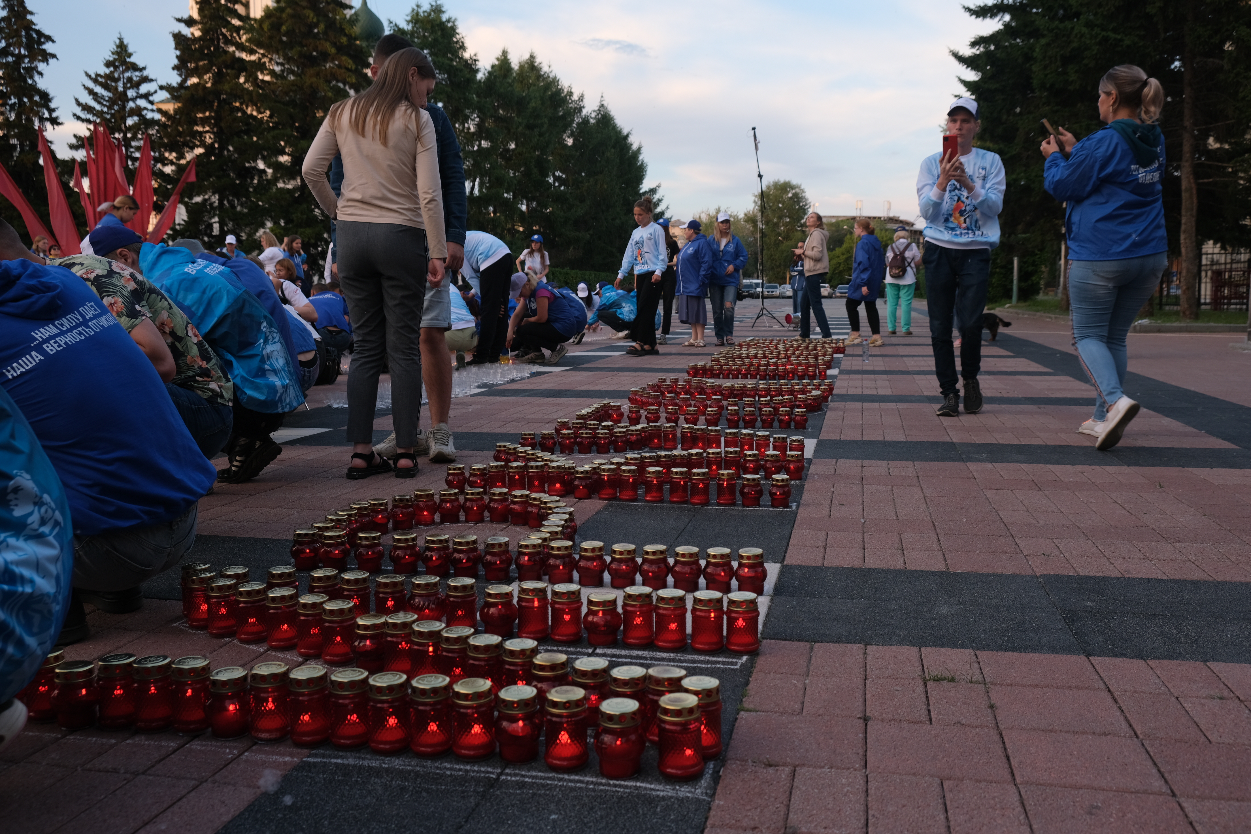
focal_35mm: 32
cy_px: 417
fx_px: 1112
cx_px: 626
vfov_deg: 41.1
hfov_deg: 58.7
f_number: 5
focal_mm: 21.4
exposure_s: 1/150
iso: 320
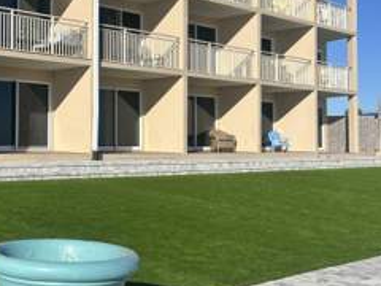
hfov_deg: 33.8
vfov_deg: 28.0
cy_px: 123
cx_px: 6
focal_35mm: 52
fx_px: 572
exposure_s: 1/5882
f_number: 1.5
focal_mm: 5.7
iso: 50
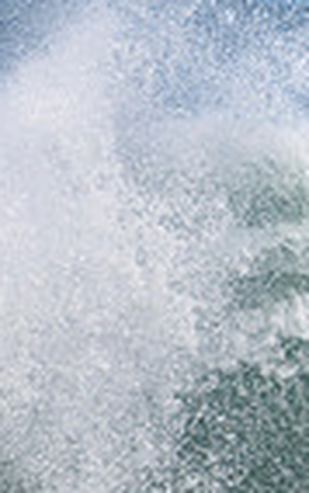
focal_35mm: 3126
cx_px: 976
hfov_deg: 0.4
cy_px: 120
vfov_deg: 0.7
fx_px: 42035
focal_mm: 500
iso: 560
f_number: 5.6
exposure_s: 1/4000
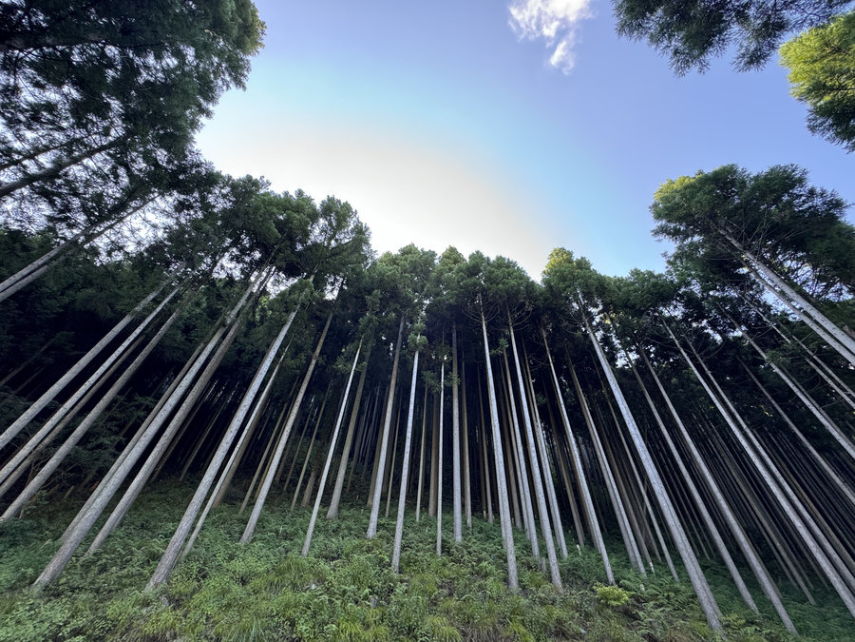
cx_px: 428
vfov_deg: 85.7
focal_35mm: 14
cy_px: 321
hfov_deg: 102.1
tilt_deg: +48.0
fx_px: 346
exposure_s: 1/99
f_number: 2.2
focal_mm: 2.22
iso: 64
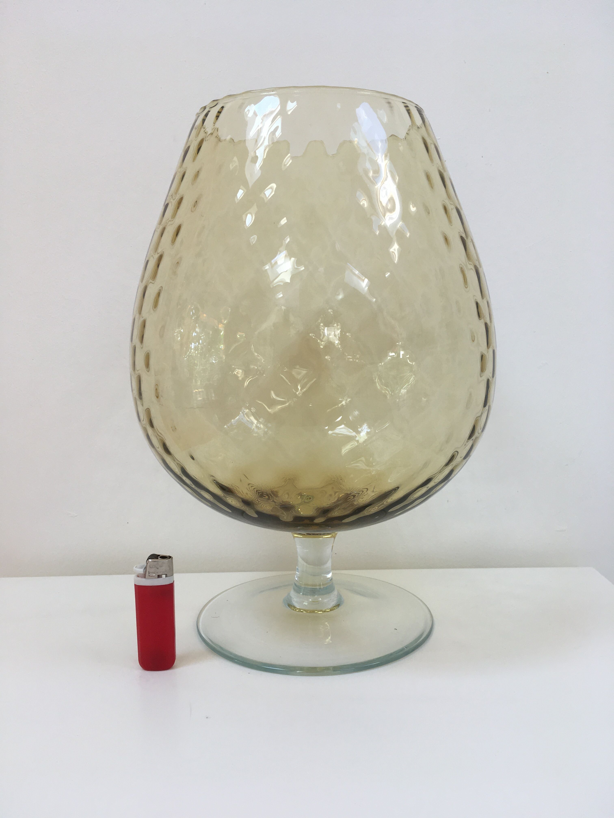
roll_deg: +1.6
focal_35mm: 29
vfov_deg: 61.7
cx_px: 307
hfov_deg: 48.2
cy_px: 409
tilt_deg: -6.7
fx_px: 686
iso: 32
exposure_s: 1/100
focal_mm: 4.15
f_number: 2.2
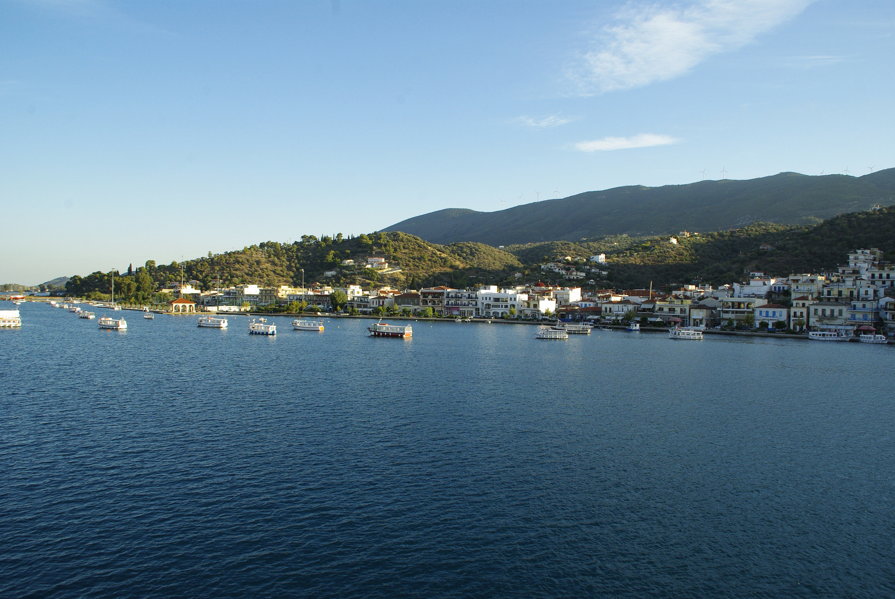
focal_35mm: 27
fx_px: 672
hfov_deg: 67.3
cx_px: 448
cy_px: 300
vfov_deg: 48.1
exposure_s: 1/180
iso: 200
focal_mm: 18
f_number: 9.5
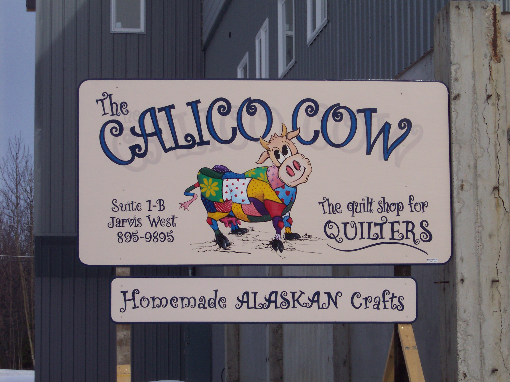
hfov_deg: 17.3
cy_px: 191
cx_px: 255
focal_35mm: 114
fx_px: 1679
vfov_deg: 13.0
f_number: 8
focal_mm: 24
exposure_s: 1/350
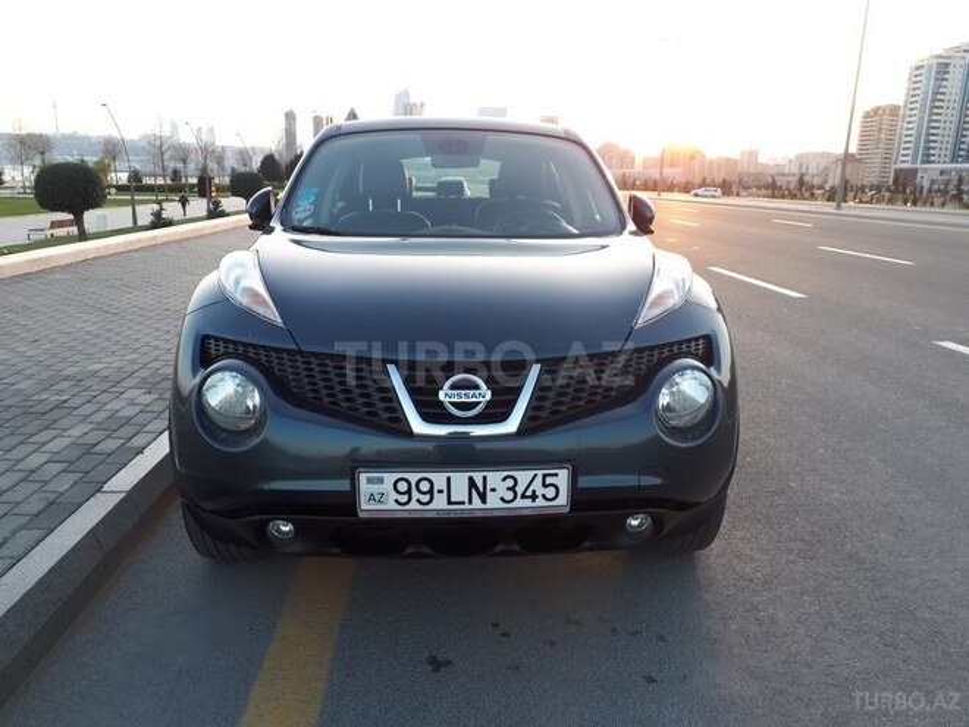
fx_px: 756
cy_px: 364
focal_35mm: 27
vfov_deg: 51.4
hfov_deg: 65.3
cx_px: 484
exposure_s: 1/100
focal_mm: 3.6
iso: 40
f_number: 1.9
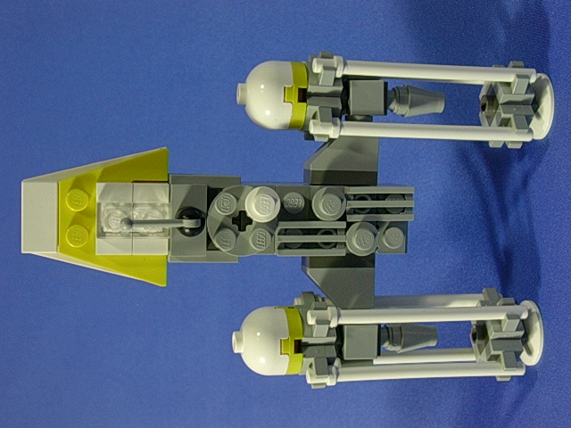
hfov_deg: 30.7
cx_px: 286
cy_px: 214
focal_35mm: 63
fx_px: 1039
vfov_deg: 23.3
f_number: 3.5
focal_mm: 9.6
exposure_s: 1/12.6
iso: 70
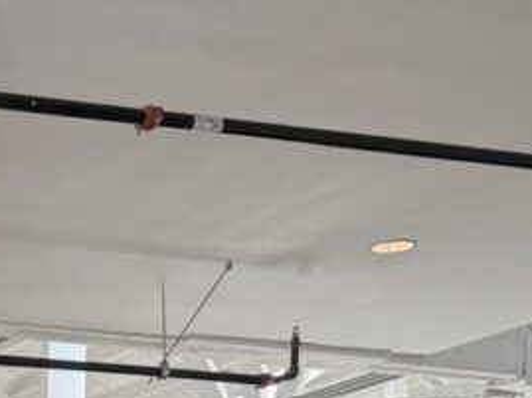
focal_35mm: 122
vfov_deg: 10.8
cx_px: -604
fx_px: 1872
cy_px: 853
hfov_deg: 13.4
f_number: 1.78
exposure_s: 1/189
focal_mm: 6.76
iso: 100
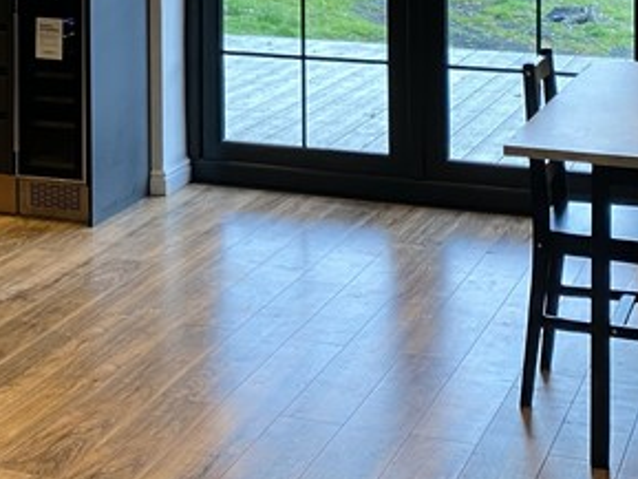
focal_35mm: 92
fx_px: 1696
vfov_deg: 15.2
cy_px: -177
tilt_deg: +0.6
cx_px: 44
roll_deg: -0.2
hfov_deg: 20.8
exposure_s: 1/60
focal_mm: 4.25
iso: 80
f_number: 1.8
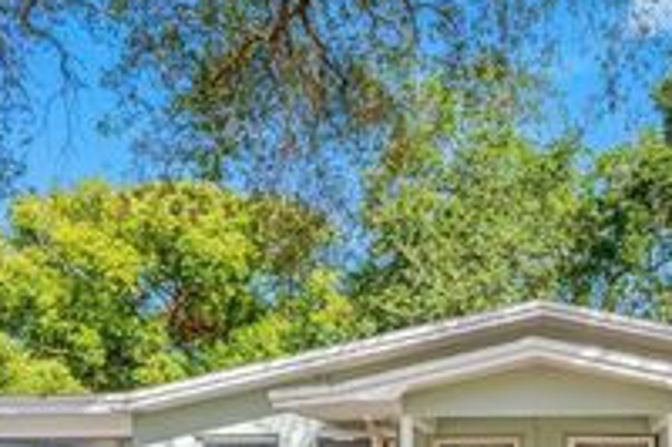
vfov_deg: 32.4
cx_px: 548
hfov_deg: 50.8
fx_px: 653
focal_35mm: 35
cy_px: 513
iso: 160
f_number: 7.1
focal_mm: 14
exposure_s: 1/60
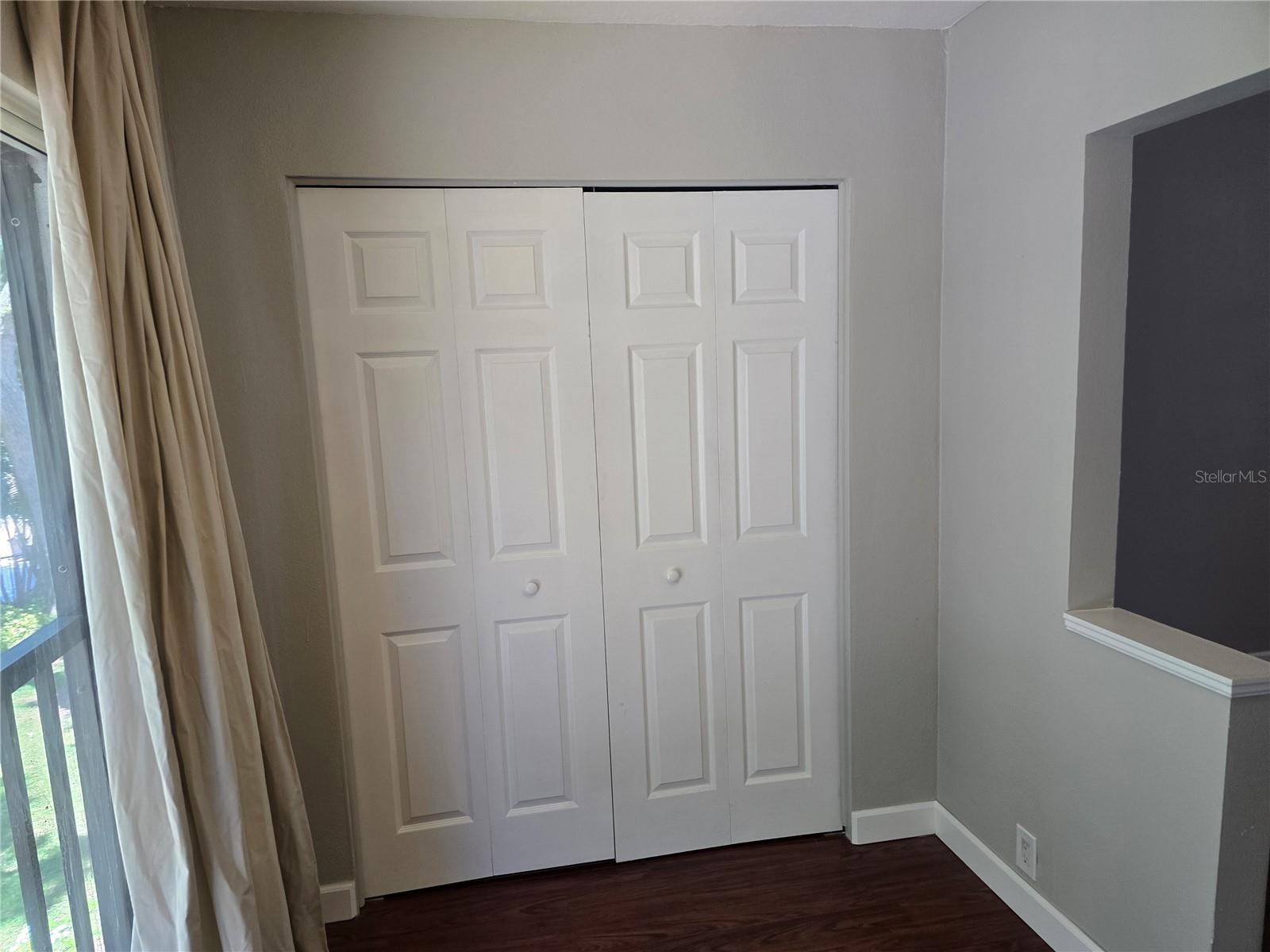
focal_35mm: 23
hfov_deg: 73.9
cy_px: 476
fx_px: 844
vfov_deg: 58.9
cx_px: 635
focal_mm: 6.3
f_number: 1.7
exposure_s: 1/120
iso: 320
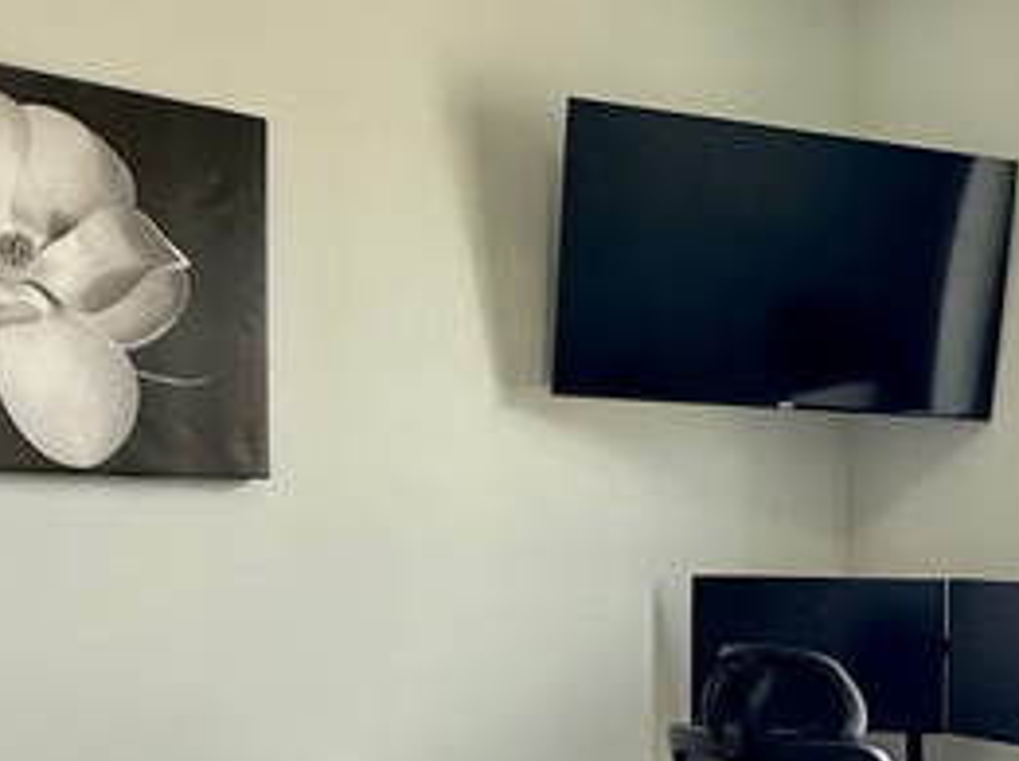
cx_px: 953
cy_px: 589
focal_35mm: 55
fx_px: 1617
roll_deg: -0.6
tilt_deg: -2.9
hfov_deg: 32.9
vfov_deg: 26.1
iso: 80
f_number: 2.2
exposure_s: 1/120
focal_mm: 2.22
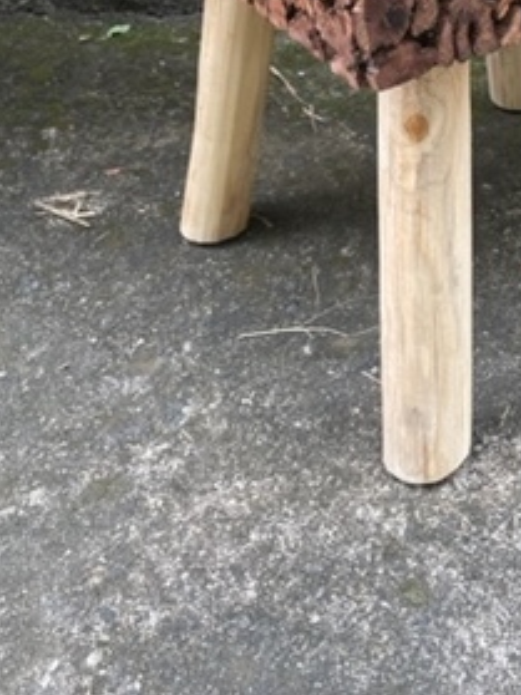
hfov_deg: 24.9
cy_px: -42
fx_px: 1125
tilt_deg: -23.0
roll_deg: +0.9
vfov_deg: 31.1
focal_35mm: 56
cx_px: 511
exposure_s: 1/121
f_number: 1.6
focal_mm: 4.2
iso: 40
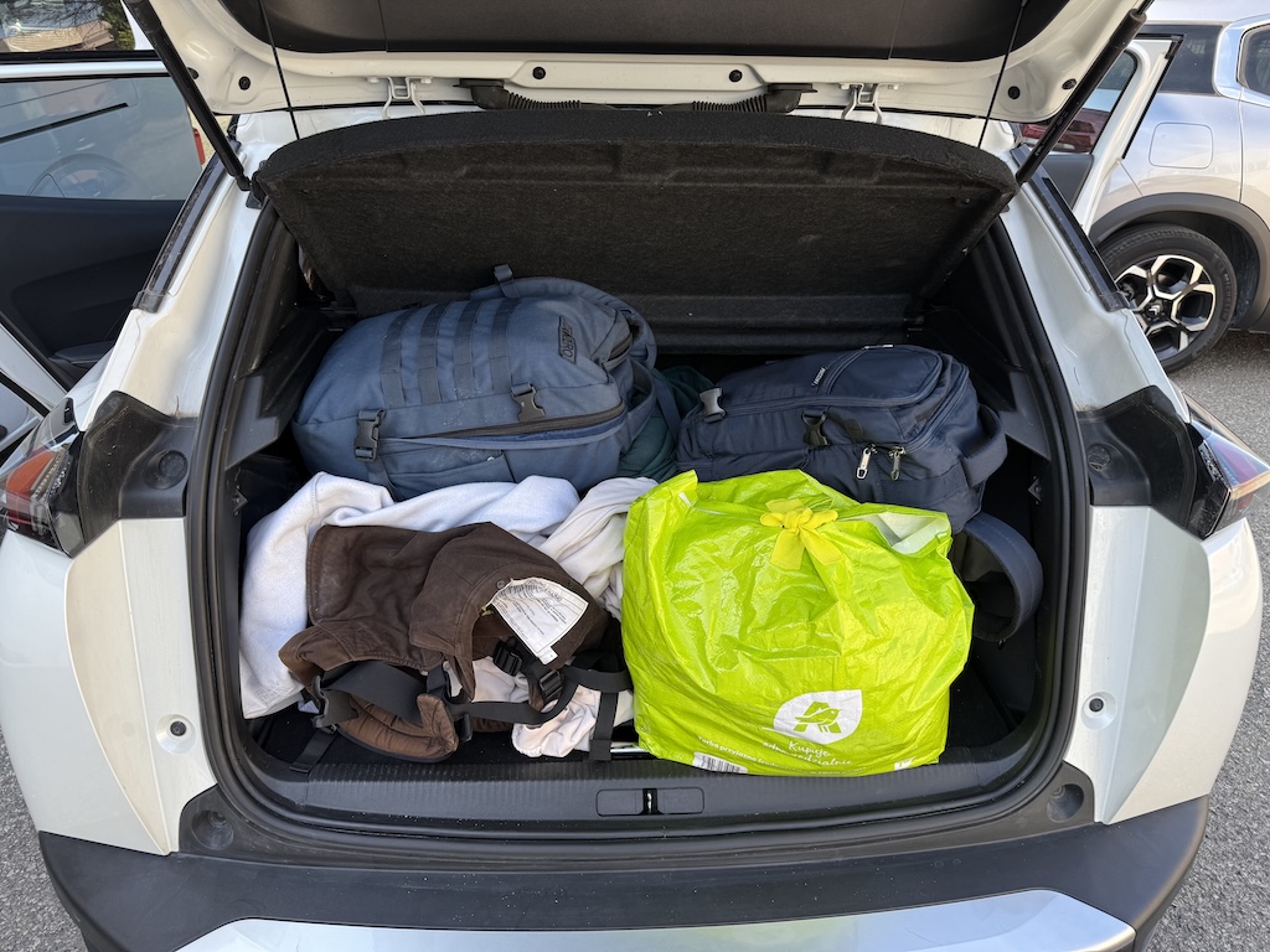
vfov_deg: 56.8
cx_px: 635
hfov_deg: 71.6
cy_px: 476
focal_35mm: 24
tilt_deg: -30.2
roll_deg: -2.5
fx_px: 881
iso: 80
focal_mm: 6.76
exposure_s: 1/602
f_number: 1.78
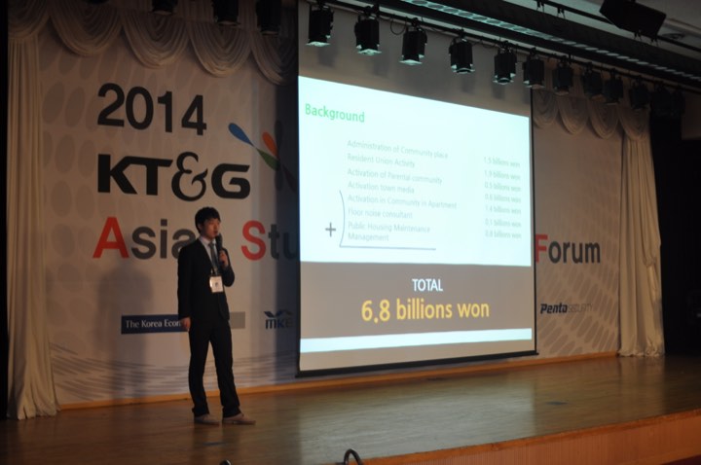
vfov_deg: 29.8
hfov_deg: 43.7
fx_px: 875
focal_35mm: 45
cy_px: 232
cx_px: 350
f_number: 1.8
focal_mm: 30
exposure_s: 1/30
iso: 320
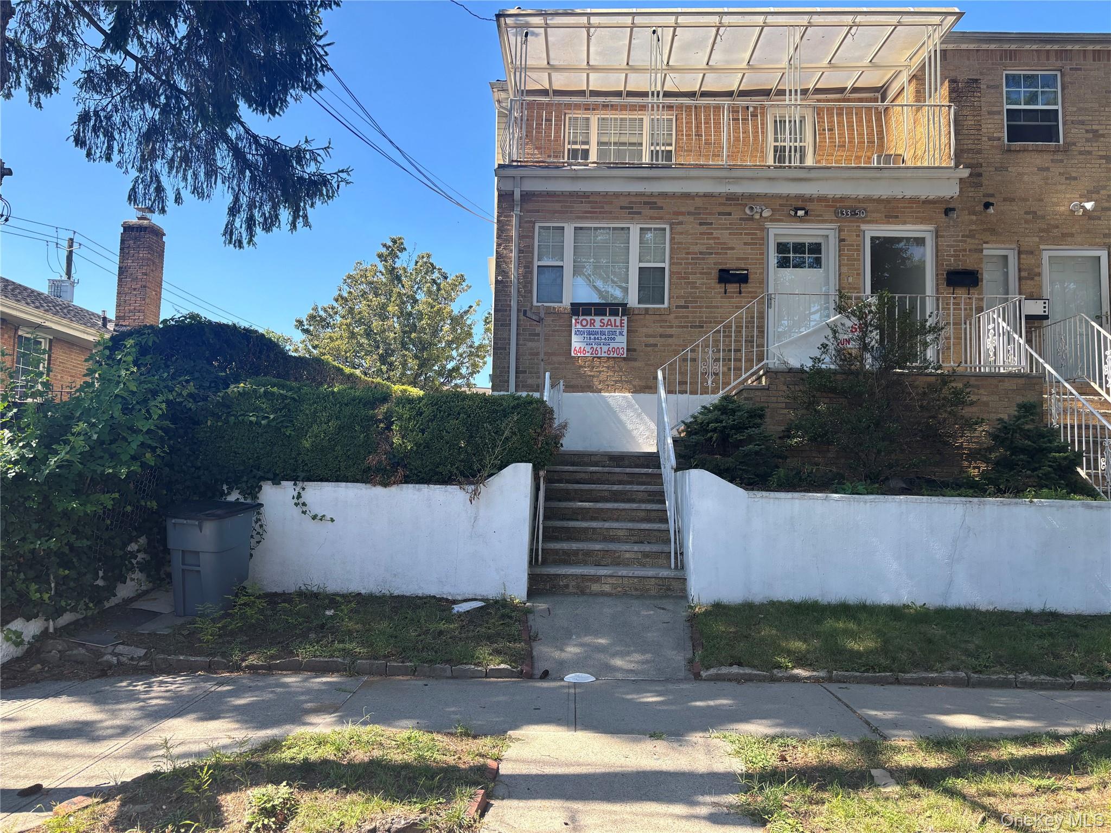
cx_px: 556
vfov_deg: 53.1
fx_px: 834
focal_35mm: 26
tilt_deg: +4.5
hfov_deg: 67.3
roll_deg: -1.5
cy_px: 416
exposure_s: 1/1037
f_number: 1.6
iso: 50
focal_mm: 5.96
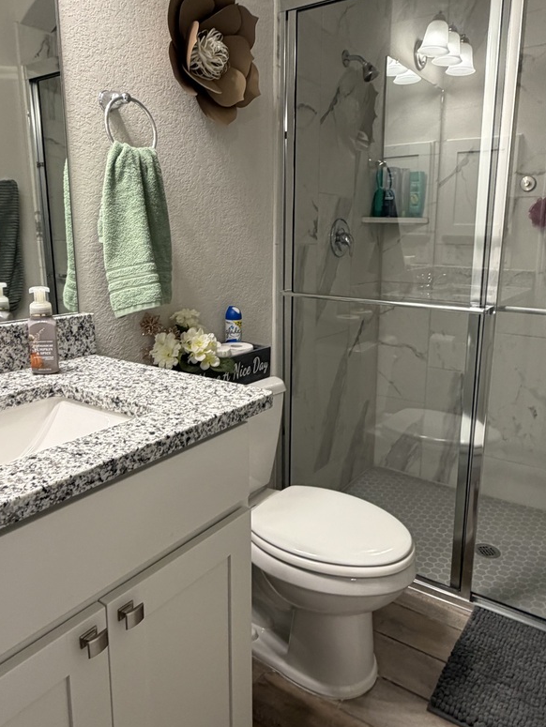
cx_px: 286
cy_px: 341
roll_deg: +0.2
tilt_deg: -11.7
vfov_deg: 67.2
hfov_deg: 53.1
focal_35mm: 26
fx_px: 546
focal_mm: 2.22
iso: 200
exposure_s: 1/60
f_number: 2.2
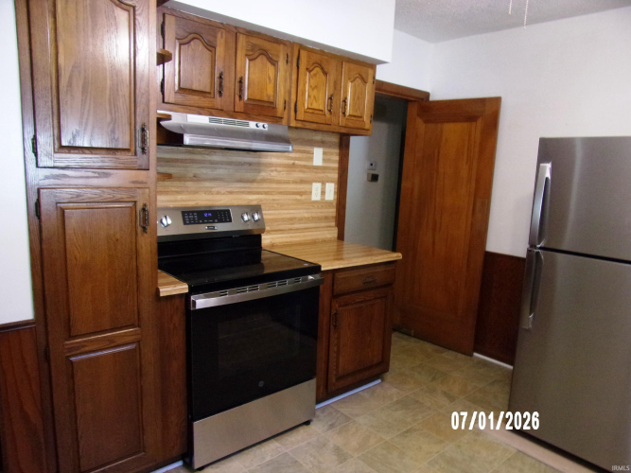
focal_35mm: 24
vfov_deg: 56.8
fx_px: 437
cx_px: 316
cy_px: 236
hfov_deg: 71.6
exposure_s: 1/34
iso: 200
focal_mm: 4.3
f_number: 3.3
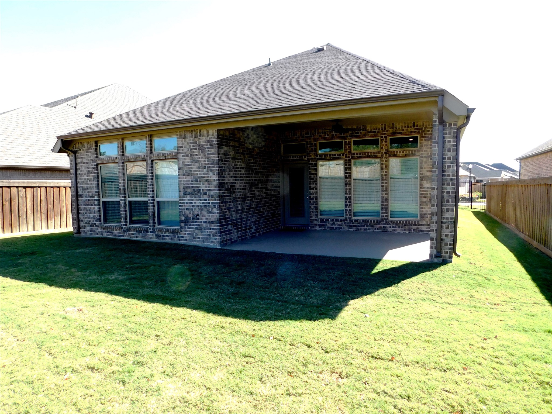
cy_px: 207
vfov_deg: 58.9
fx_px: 367
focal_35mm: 23
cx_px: 276
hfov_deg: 73.9
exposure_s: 1/400
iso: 125
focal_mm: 4
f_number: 3
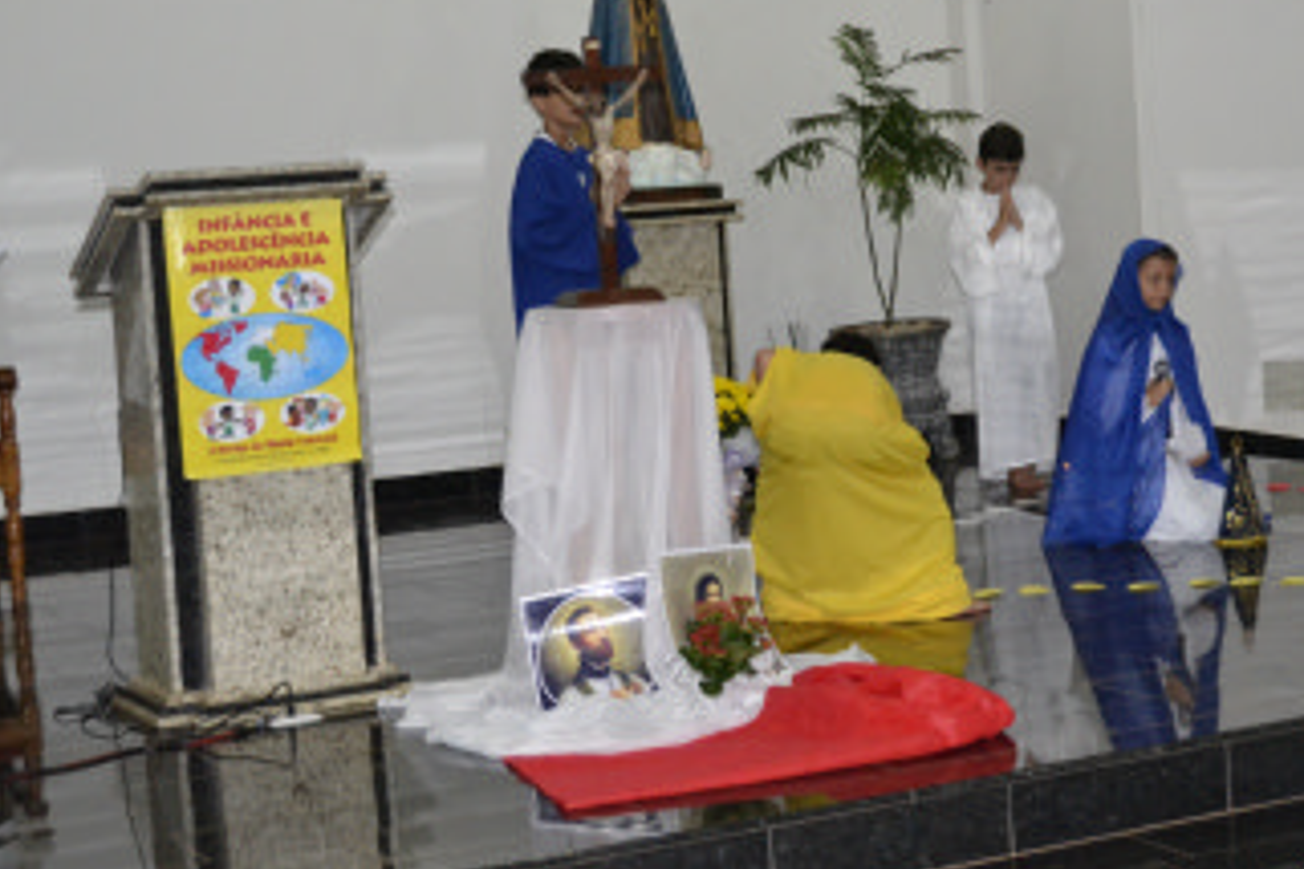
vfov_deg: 20.0
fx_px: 2455
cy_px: 323
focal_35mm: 68
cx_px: 877
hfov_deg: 29.5
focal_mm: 29
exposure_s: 1/60
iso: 3200
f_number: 4.5
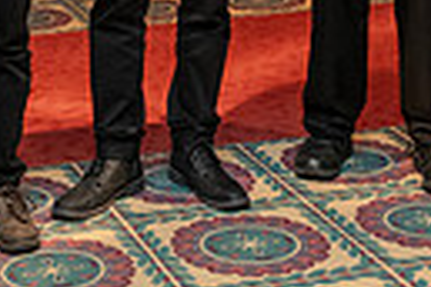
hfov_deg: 14.7
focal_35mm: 139
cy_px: -185
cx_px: 144
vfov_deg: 9.5
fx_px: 1664
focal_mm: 31
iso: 2000
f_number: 3.5
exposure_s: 1/160
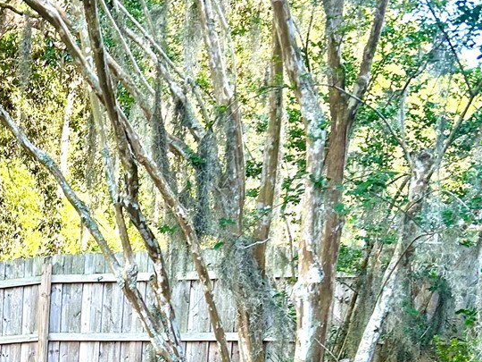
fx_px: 1072
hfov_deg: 24.0
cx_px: -27
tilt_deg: -8.4
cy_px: 429
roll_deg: -2.1
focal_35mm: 77
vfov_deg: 18.2
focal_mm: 5.7
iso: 40
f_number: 1.5
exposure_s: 1/121
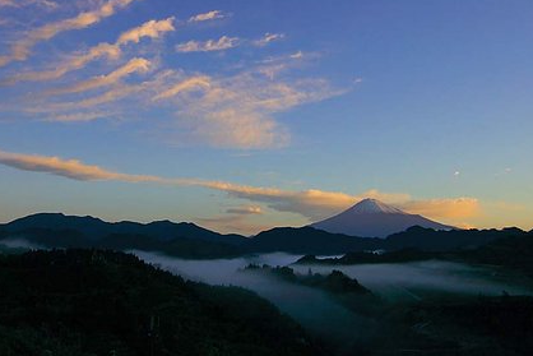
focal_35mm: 39
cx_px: 219
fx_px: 572
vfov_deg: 34.5
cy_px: 147
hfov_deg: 49.7
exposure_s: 1/400
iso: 200
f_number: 8
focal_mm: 21
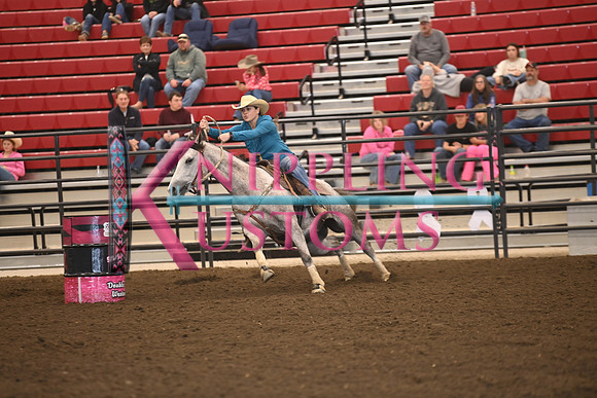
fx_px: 3317
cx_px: 298
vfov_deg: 6.9
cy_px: 199
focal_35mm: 200
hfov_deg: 10.3
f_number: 3.2
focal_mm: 200
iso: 1600
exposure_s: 1/250
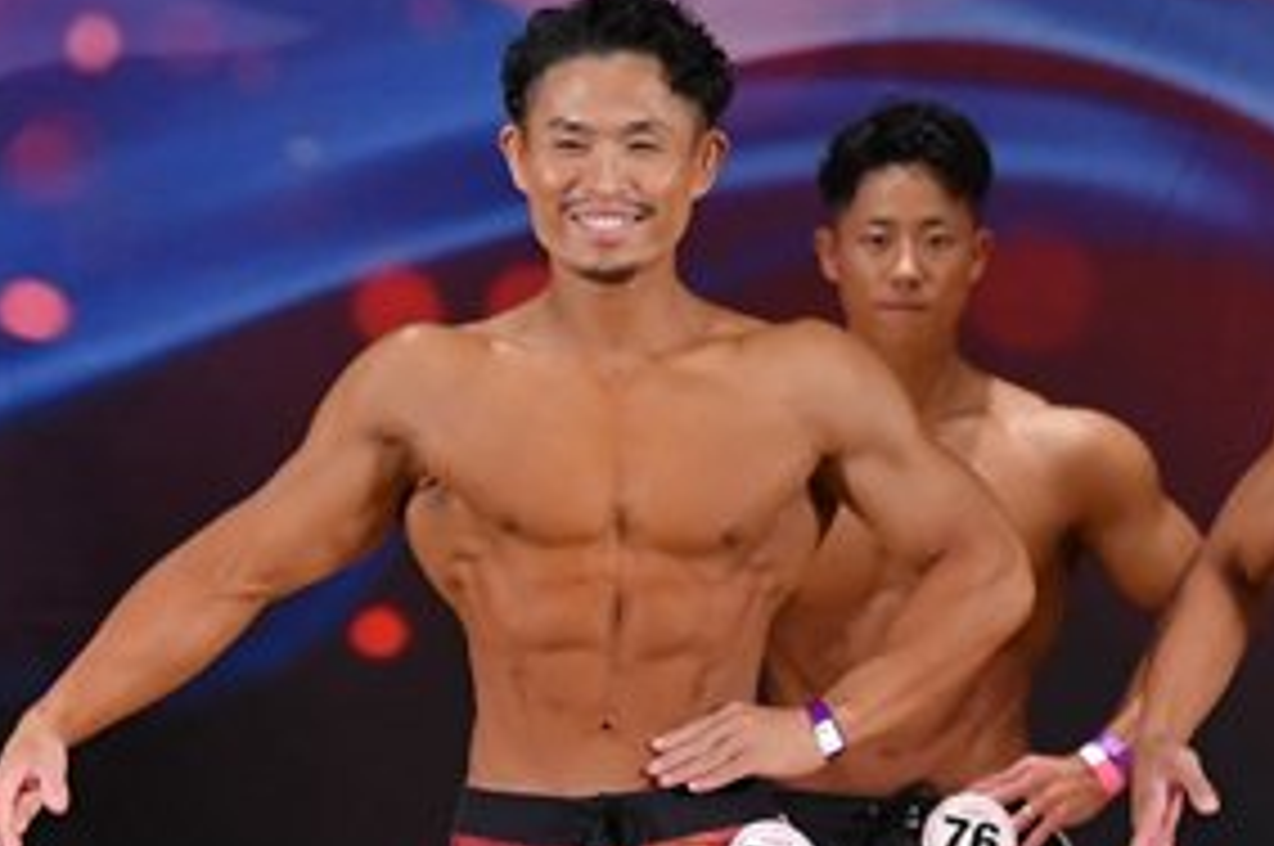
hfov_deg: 3.4
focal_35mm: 616
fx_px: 21774
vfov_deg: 2.2
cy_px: 846
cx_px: 398
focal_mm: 150
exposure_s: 1/400
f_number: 5.6
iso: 3200
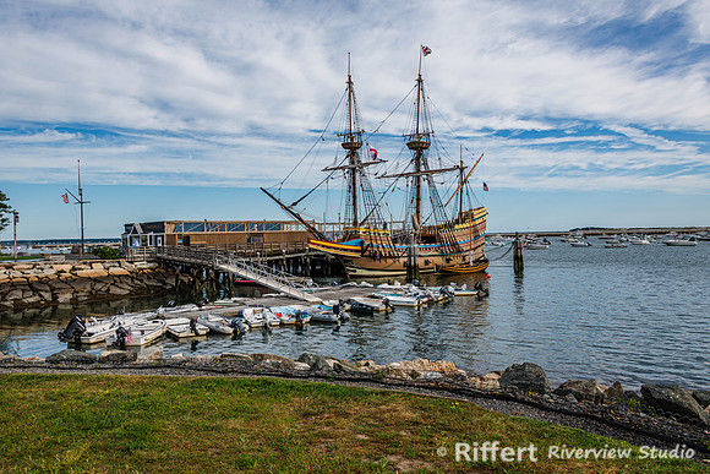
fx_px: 552
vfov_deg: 46.4
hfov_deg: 65.5
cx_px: 355
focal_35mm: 28
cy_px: 237
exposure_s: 1/200
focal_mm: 28
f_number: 8
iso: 64
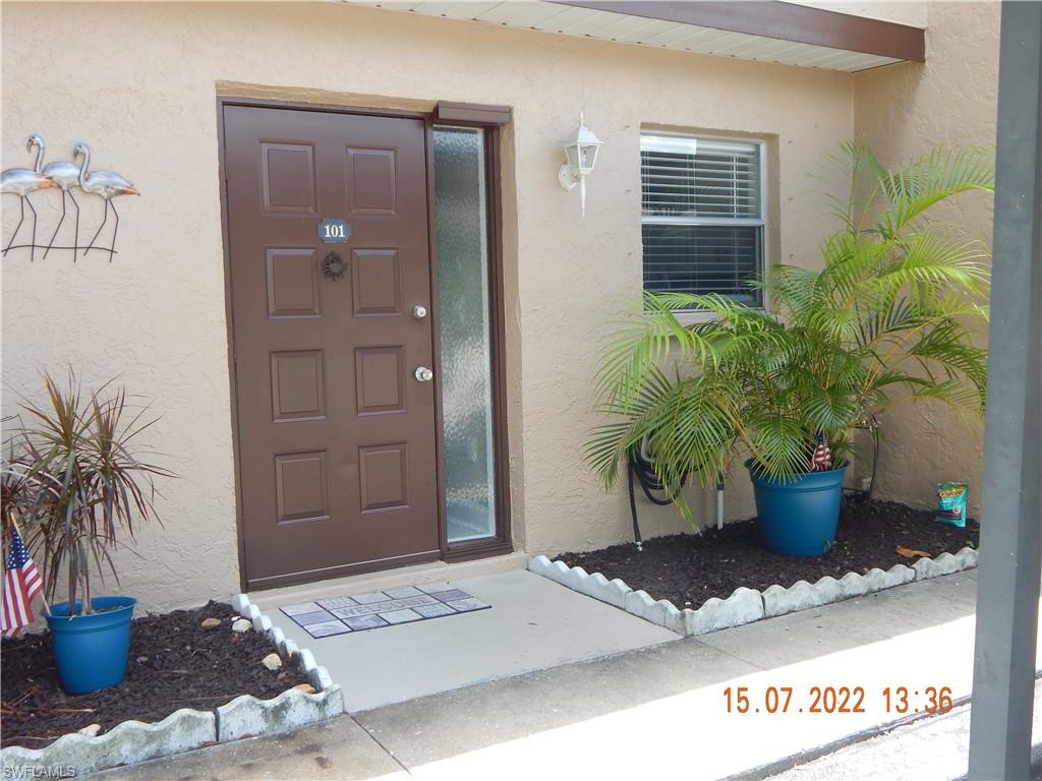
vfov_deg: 41.8
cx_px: 521
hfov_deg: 54.0
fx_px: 1023
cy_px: 390
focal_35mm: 34
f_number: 3.3
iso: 125
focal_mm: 6.1
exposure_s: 1/200
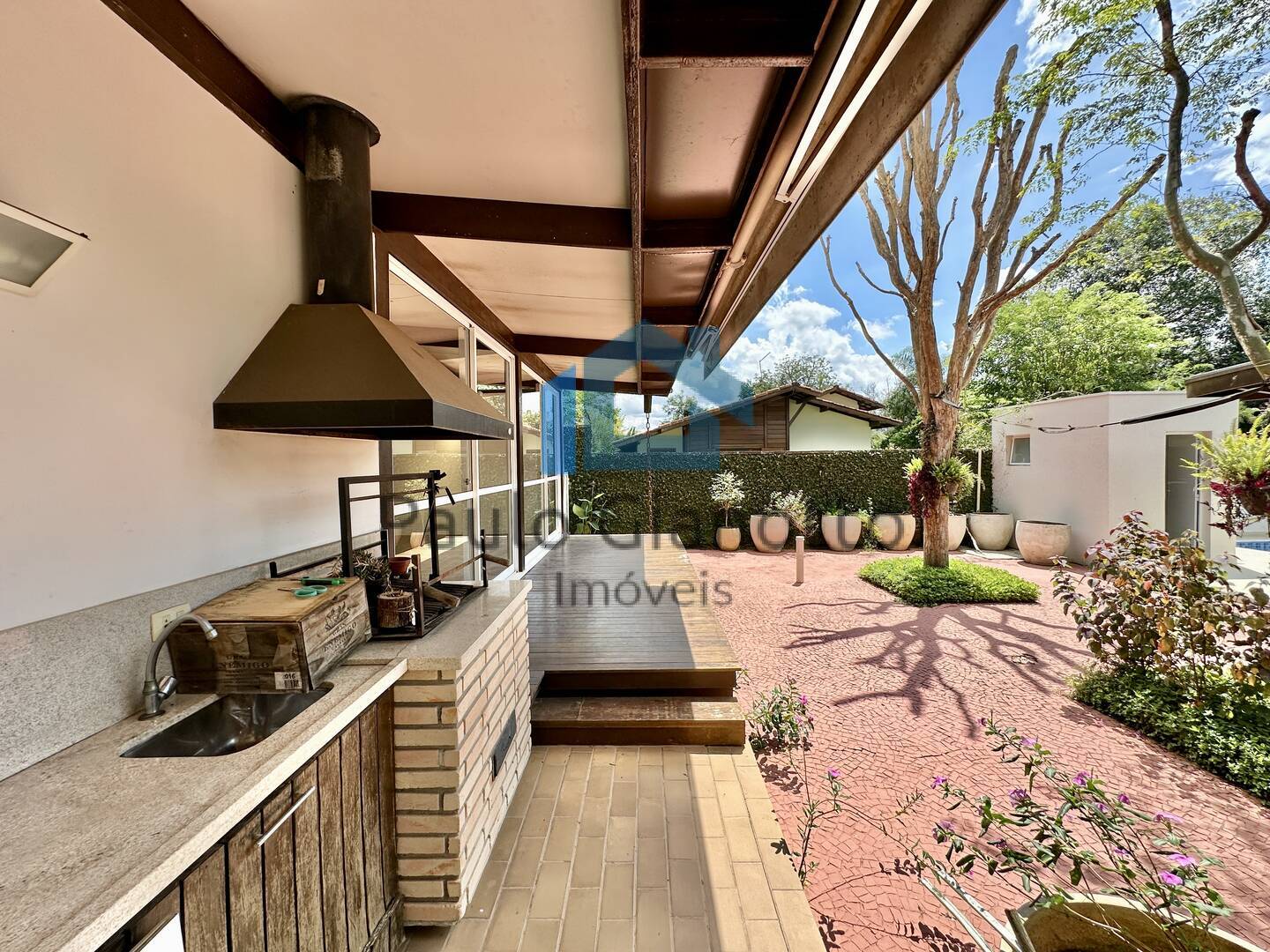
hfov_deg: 102.1
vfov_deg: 85.7
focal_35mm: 14
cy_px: 476
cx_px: 635
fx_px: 514
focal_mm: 2.22
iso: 40
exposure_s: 1/1182
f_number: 2.2
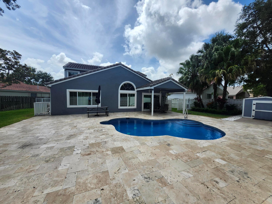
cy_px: 102
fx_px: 102
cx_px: 136
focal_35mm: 13
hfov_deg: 106.2
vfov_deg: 89.9
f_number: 2.2
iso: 40
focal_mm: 1.74
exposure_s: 1/2568
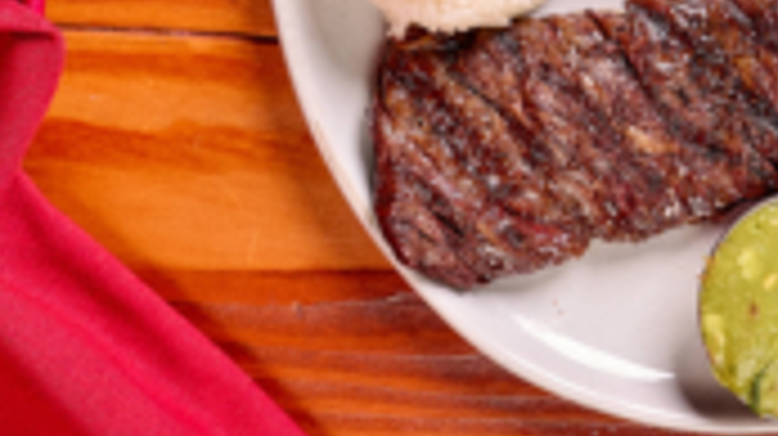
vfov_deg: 7.3
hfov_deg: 13.6
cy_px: -557
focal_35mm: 158
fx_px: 3257
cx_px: 497
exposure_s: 1/250
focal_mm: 37
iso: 200
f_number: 8
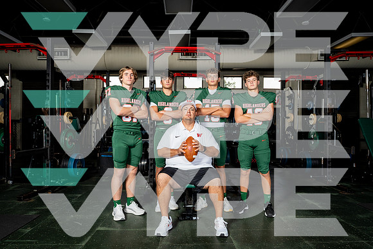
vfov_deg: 51.3
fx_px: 259
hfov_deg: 71.5
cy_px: 124
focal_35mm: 25
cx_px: 186
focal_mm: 25
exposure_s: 1/250
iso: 640
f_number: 8
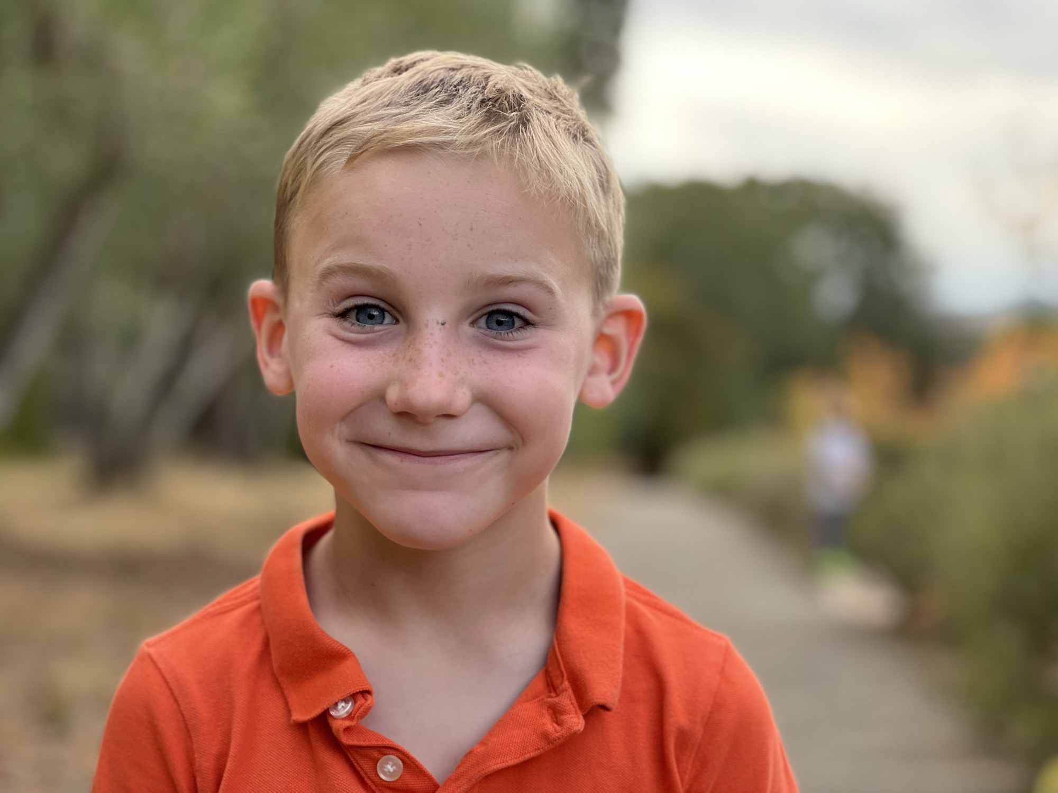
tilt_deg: -2.7
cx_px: 529
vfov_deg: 19.1
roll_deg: -1.3
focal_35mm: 77
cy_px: 396
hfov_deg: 25.3
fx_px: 2353
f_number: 2.8
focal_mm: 9
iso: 80
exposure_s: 1/121
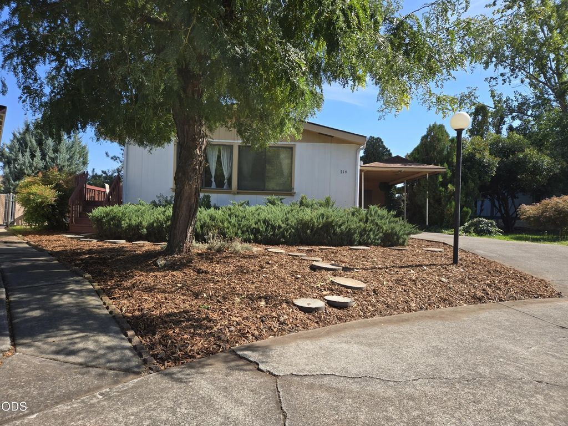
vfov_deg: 58.9
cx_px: 284
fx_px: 377
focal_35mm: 23
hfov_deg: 73.9
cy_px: 213
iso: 25
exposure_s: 1/929
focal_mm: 5.4
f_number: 1.8
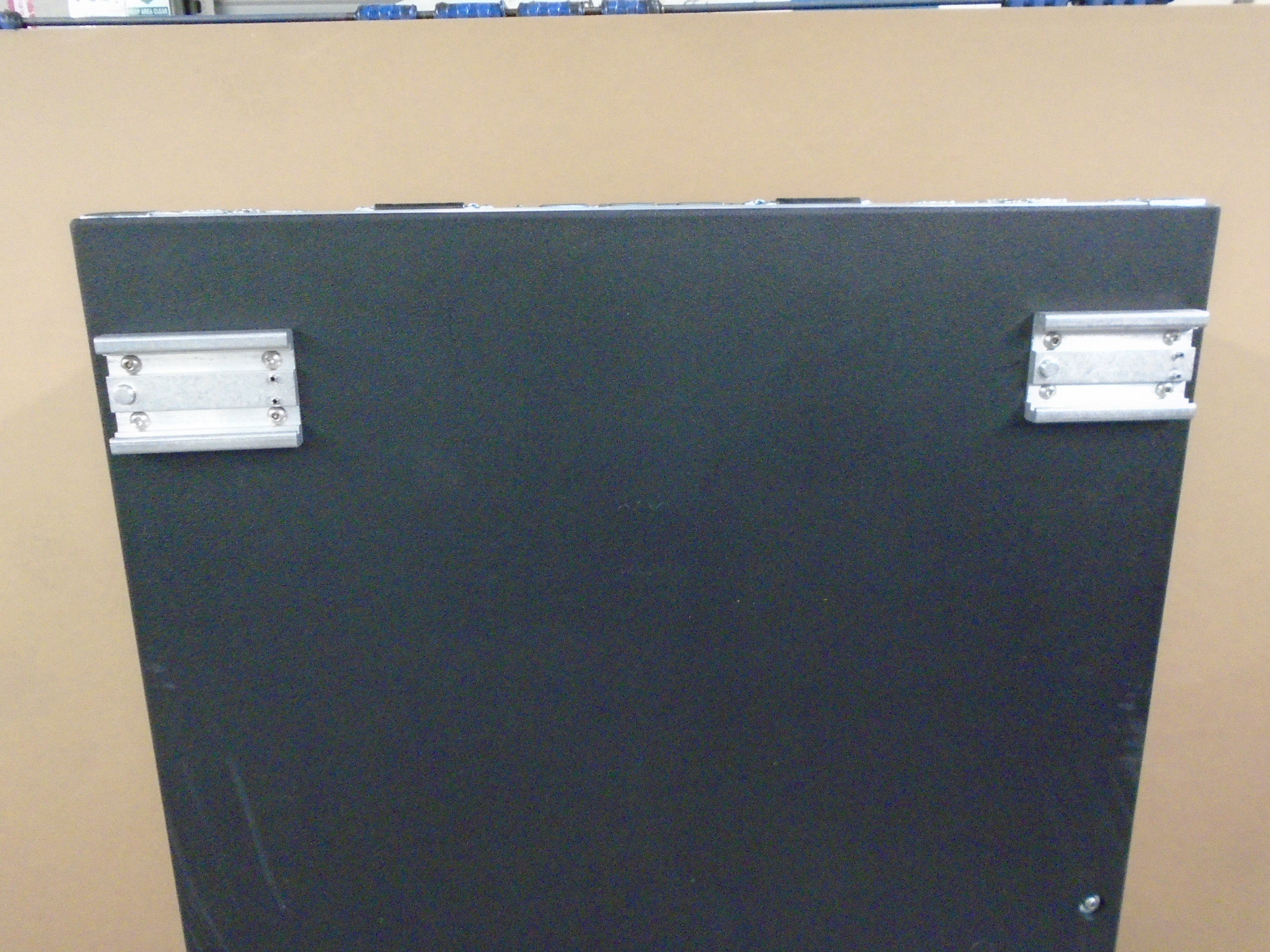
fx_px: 954
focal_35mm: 26
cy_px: 476
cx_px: 635
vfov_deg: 53.1
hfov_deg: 67.3
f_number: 3.2
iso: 800
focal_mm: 4.6
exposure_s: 1/8
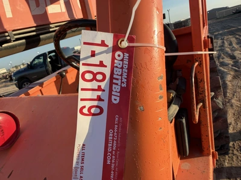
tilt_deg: -11.5
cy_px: 90
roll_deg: +14.9
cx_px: 120
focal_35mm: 24
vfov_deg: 56.8
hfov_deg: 71.6
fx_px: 167
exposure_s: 1/662
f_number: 2.2
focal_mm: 2.22
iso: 32
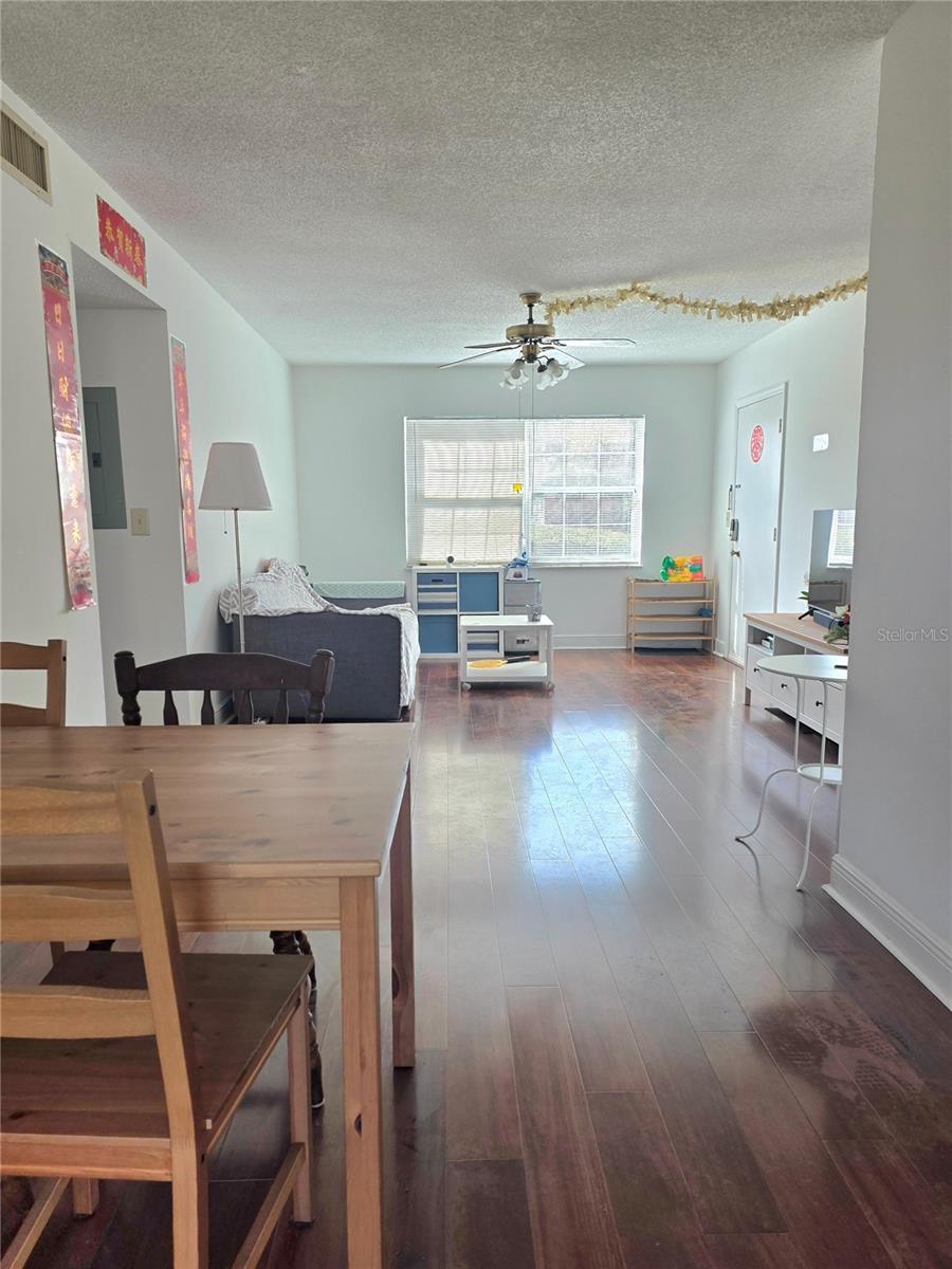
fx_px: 843
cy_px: 634
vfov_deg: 73.9
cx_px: 476
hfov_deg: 58.9
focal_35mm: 23
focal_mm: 6.3
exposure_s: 1/182
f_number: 1.7
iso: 80
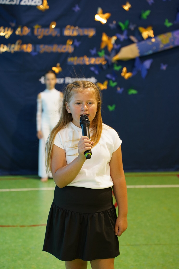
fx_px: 582
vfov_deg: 26.0
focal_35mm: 78
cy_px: 145
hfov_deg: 17.5
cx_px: 91
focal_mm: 68
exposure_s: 1/80
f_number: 2.8
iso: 1250
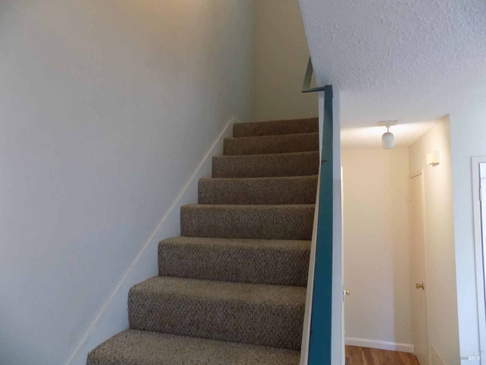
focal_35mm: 23
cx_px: 243
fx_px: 323
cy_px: 182
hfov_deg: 73.9
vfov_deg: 58.9
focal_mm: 4
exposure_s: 1/20
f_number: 3.1
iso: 400
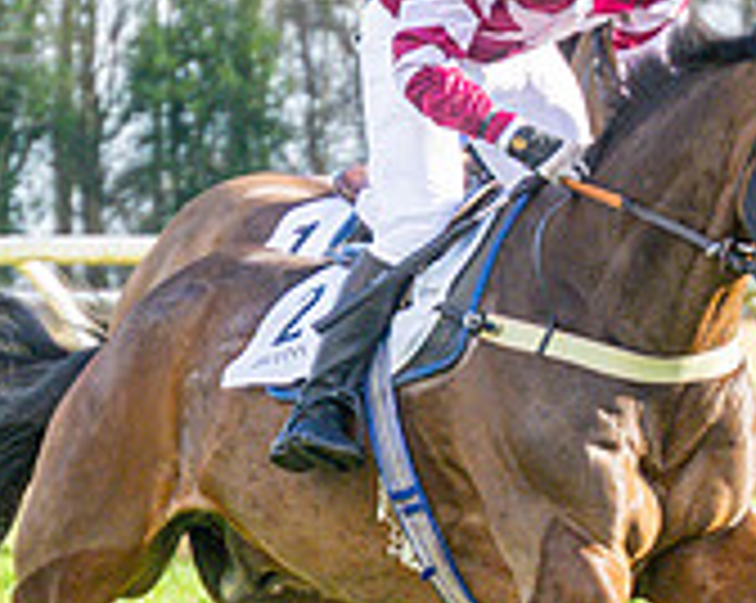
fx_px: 13365
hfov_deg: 3.2
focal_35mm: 598
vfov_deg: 2.6
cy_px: 430
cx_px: -484
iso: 400
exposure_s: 1/1250
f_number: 4
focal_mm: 98
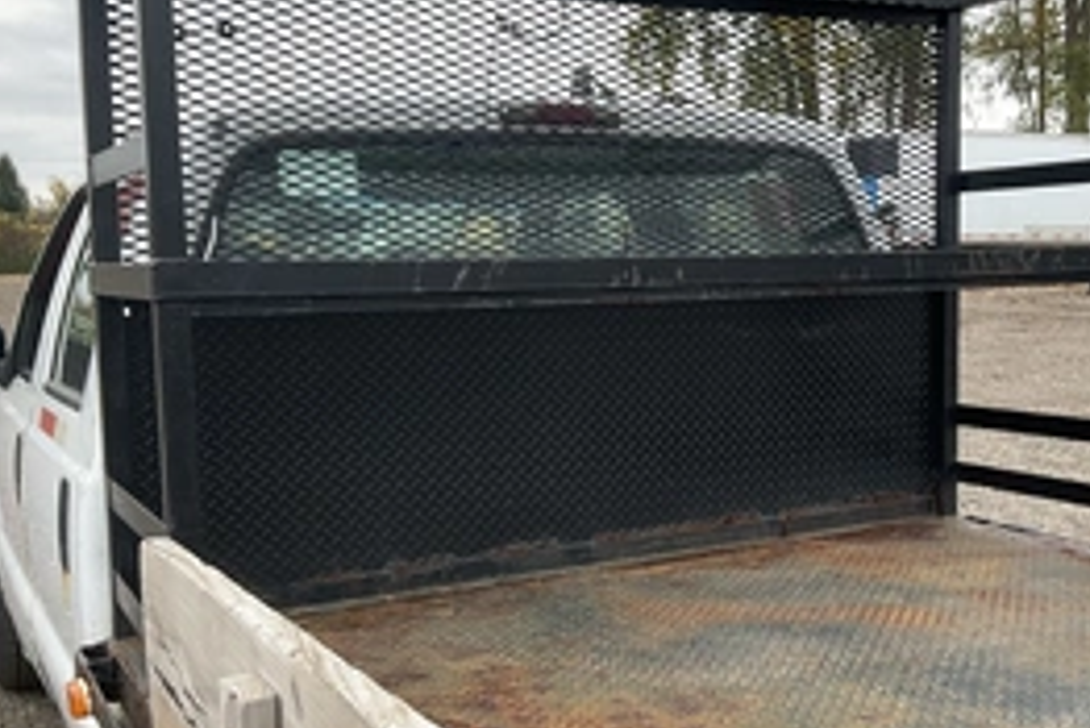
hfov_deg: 42.5
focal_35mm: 46
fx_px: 1393
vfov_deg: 29.3
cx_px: 661
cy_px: 383
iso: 25
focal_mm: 3
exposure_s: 1/264
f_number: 1.8
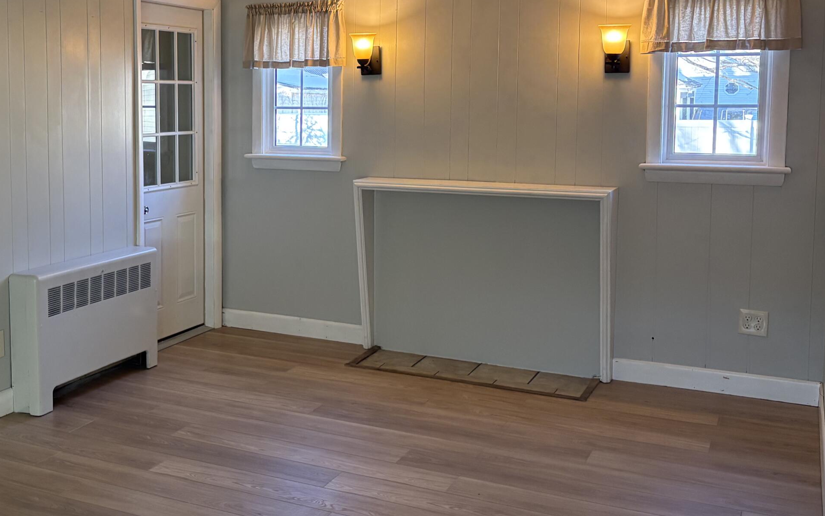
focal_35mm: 43
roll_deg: +0.6
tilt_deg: -4.8
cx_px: 257
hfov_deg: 45.3
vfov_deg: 29.7
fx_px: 967
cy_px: 190
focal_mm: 5.96
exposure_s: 1/120
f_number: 1.6
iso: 250
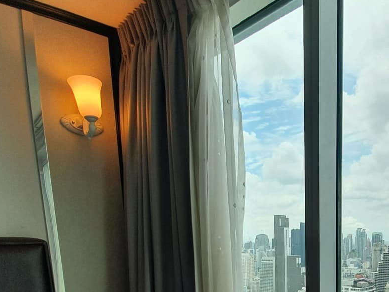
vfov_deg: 37.9
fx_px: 360
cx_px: 321
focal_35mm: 32
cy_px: 309
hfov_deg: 52.5
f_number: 2.2
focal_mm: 1.8
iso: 50
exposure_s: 1/212
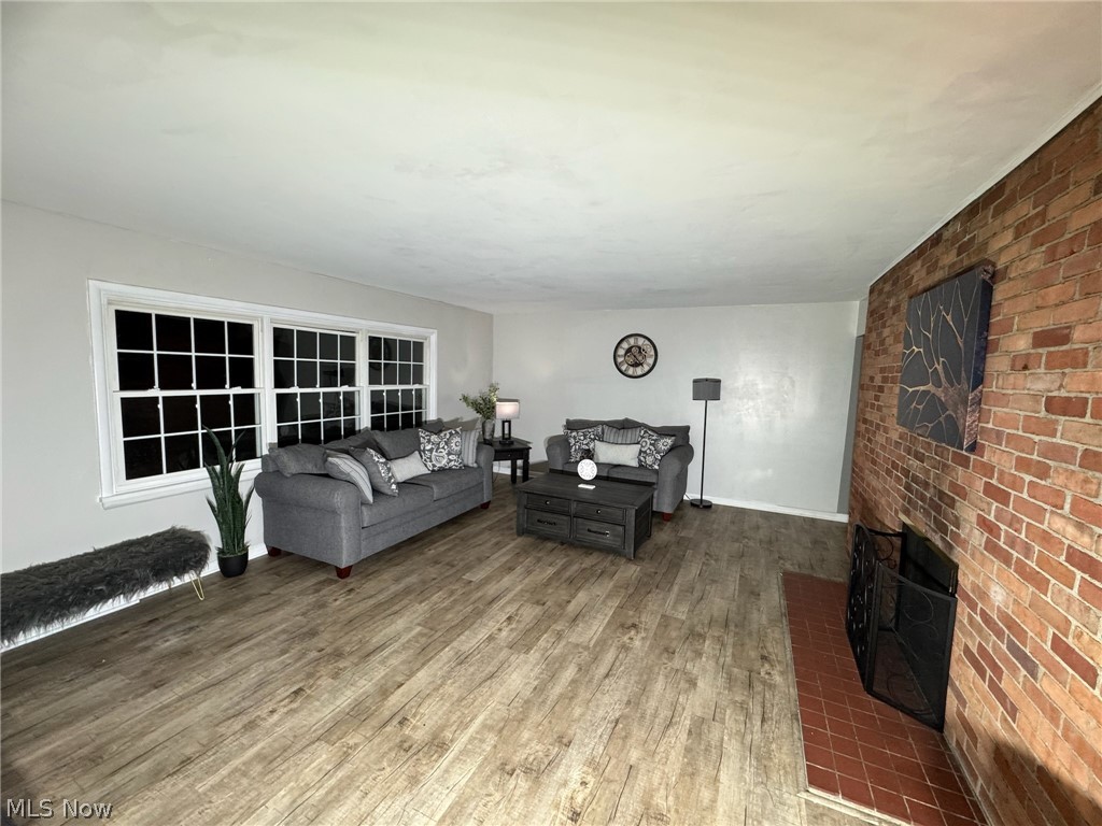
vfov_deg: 85.7
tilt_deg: -6.5
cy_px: 413
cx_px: 551
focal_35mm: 14
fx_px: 446
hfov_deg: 102.1
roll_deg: -2.1
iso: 250
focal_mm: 2.22
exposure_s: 1/60
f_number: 2.2
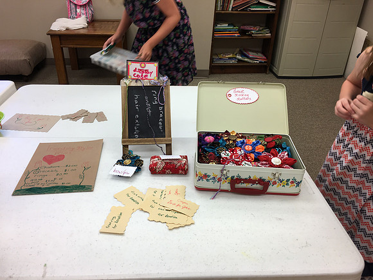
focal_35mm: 29
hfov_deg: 61.7
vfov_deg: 48.2
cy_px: 140
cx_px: 186
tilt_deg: -31.5
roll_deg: -2.2
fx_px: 312
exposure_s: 1/60
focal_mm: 4.15
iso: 32
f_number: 2.2
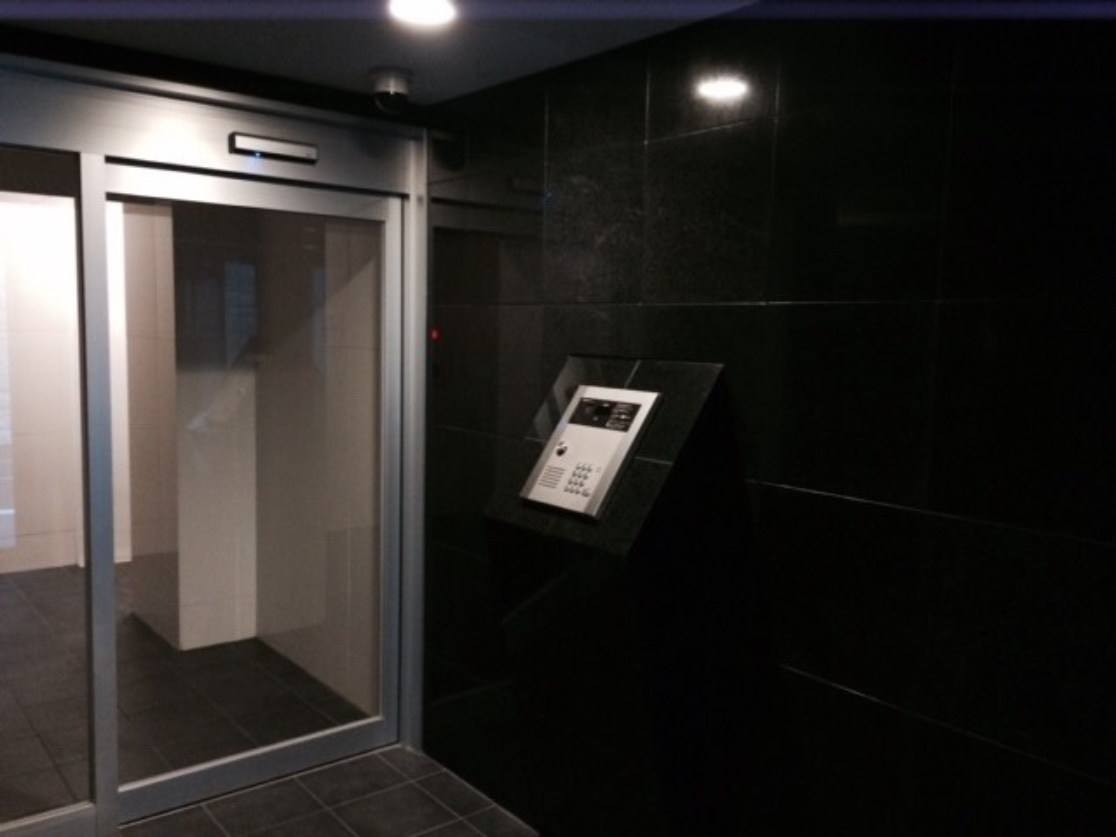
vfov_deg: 46.8
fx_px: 967
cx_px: 558
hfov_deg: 60.0
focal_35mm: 30
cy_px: 418
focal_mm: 4.12
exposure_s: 1/15
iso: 320
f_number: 2.2
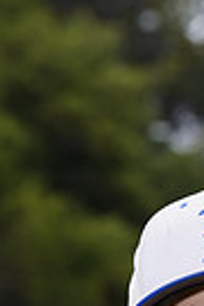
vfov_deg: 3.8
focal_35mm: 537
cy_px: 623
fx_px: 4564
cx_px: 1
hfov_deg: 2.6
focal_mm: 125
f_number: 6.3
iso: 100
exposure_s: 1/250
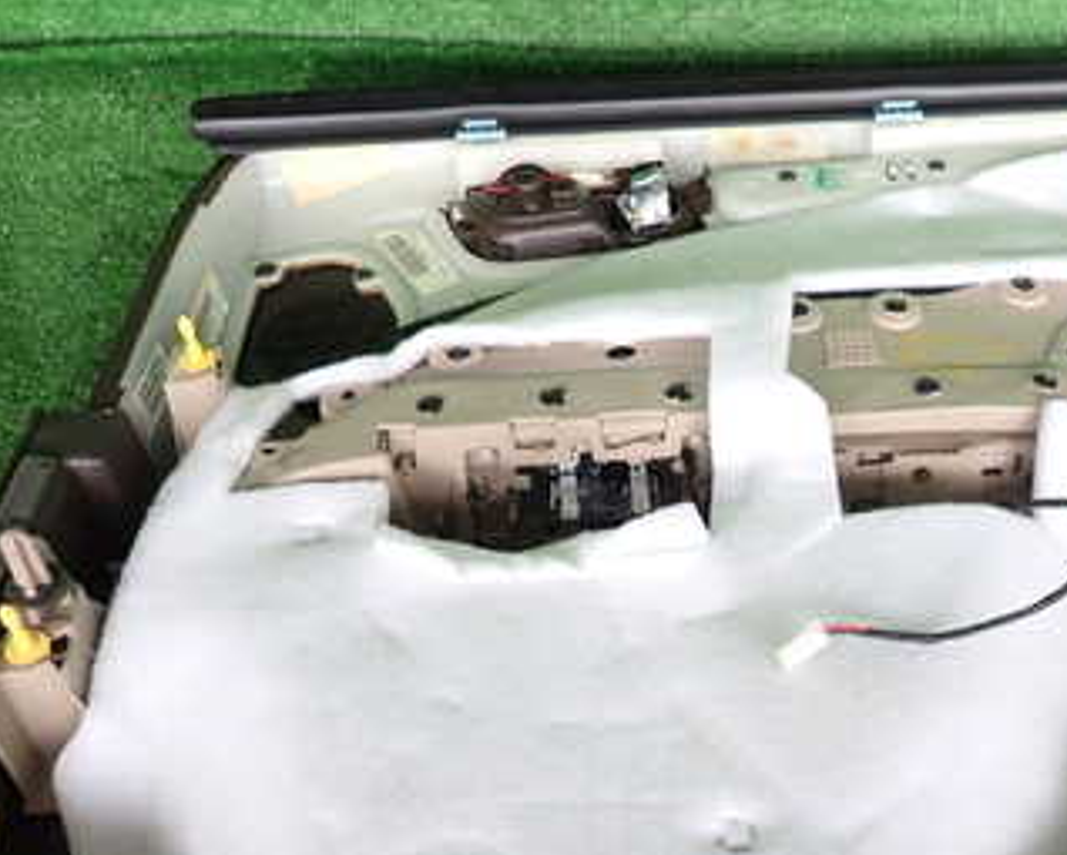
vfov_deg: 32.2
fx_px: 1454
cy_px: 640
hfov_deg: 39.7
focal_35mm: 46
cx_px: 725
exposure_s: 1/80
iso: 100
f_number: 2
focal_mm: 4.5
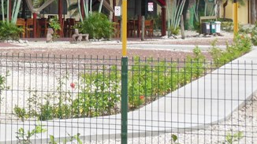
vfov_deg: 10.3
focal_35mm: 115
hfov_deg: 17.7
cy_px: -33
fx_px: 783
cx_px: -57
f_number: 3.8
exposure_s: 1/500
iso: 125
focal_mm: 7.7
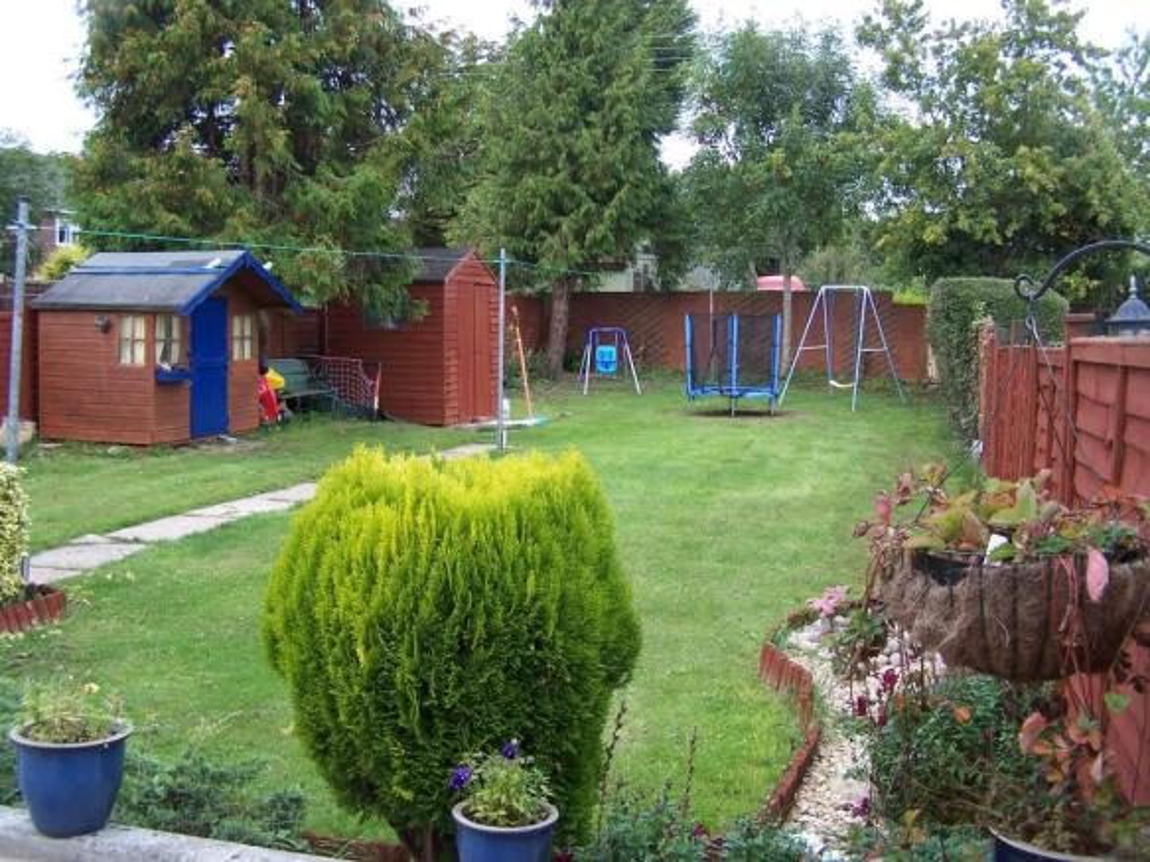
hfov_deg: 49.0
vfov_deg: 37.7
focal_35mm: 38
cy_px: 431
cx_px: 575
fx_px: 1262
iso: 80
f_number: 2.8
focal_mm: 6.3
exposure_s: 1/180
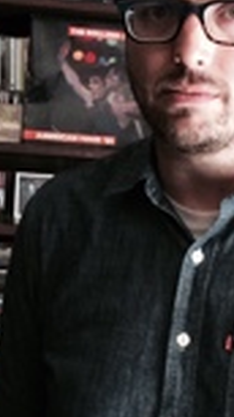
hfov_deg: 13.3
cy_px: 245
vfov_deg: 23.4
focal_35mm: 91
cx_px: 90
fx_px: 1004
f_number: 2.2
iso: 160
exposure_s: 1/30
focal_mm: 4.12
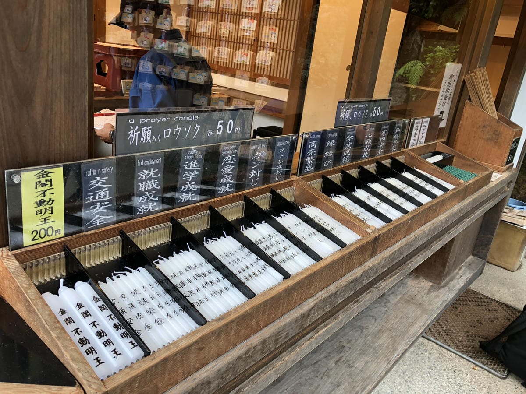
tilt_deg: -20.1
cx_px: 263
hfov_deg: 61.7
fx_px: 441
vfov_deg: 48.2
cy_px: 197
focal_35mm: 29
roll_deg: -7.8
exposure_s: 1/120
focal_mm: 3.99
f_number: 1.8
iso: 40
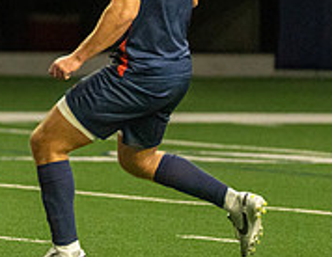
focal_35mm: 835
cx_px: -264
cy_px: -66
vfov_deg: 1.8
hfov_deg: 2.3
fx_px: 8107
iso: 5000
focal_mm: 200
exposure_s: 1/1250
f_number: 2.8
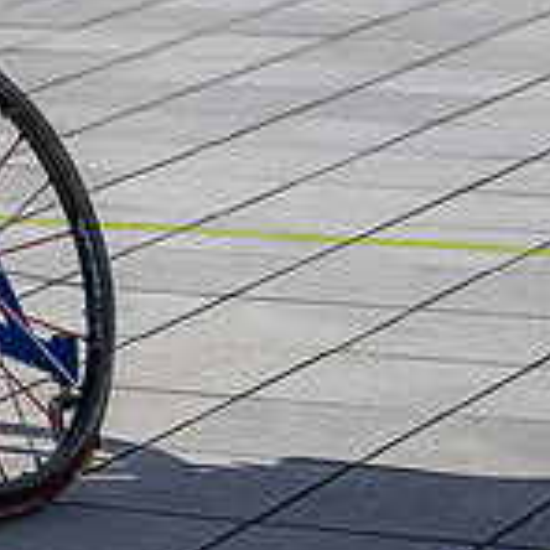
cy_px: -160
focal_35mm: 254
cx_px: -413
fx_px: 4566
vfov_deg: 6.8
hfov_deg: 6.7
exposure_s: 1/2000
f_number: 3.5
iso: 250
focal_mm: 70
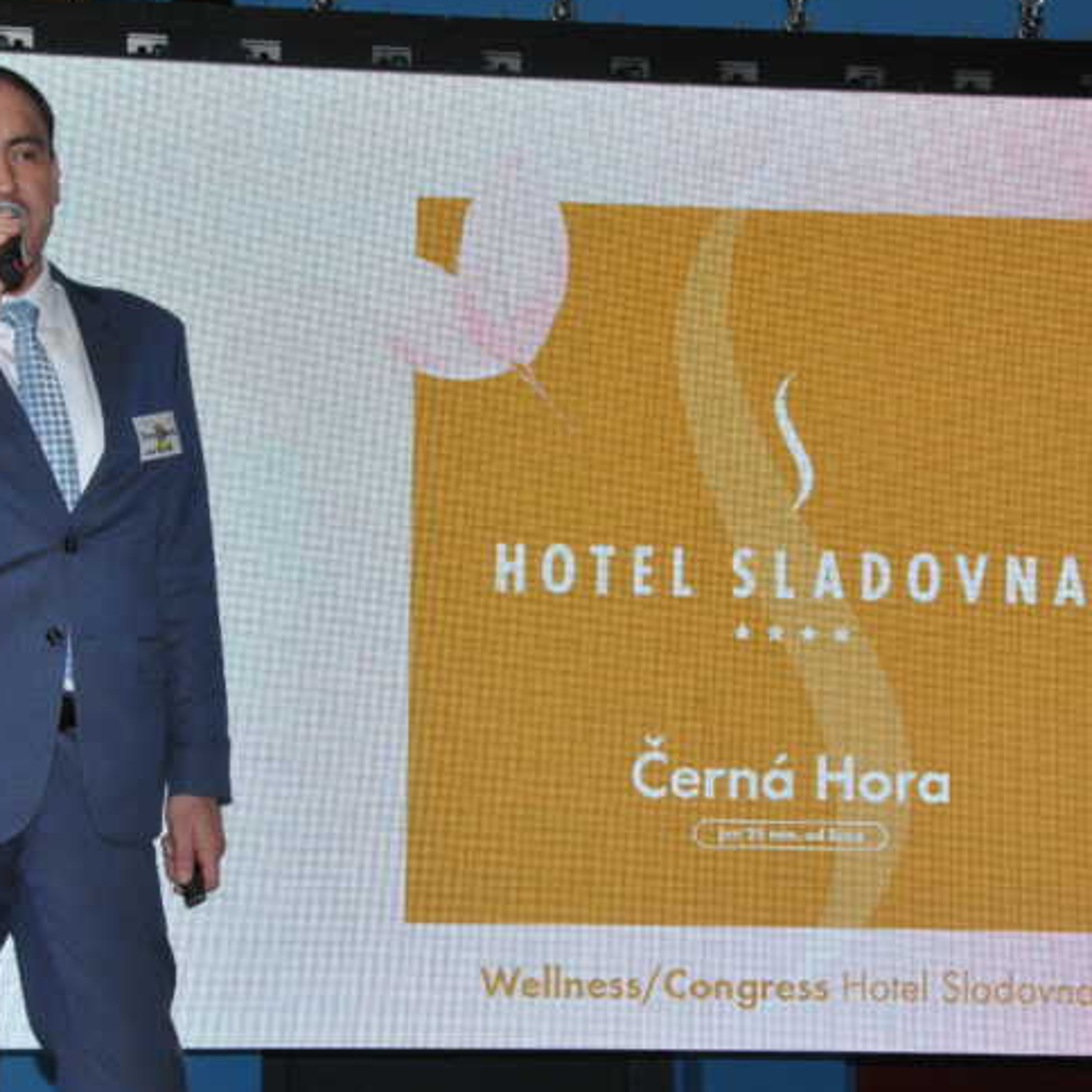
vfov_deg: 23.4
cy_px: 585
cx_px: 408
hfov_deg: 23.4
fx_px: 2630
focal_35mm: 74
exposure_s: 1/200
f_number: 14
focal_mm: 35
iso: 1250
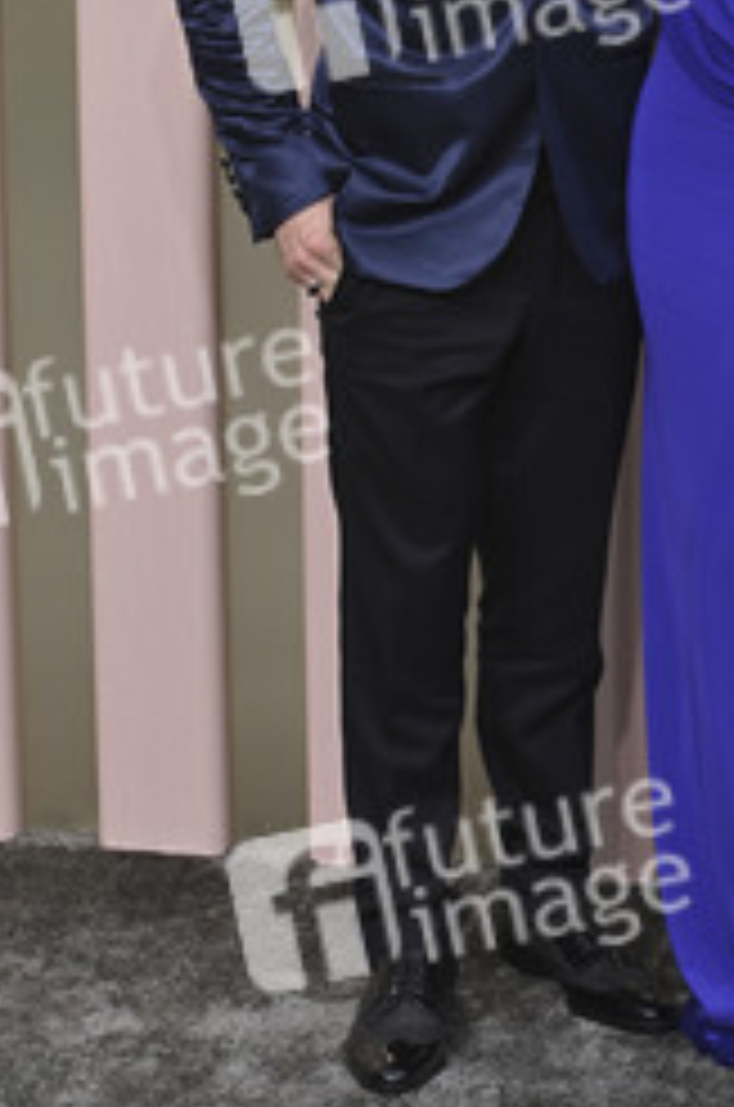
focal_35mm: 140
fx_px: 4300
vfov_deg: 14.6
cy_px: 212
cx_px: 590
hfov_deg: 9.7
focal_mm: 86
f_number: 8
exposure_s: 1/640
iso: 800
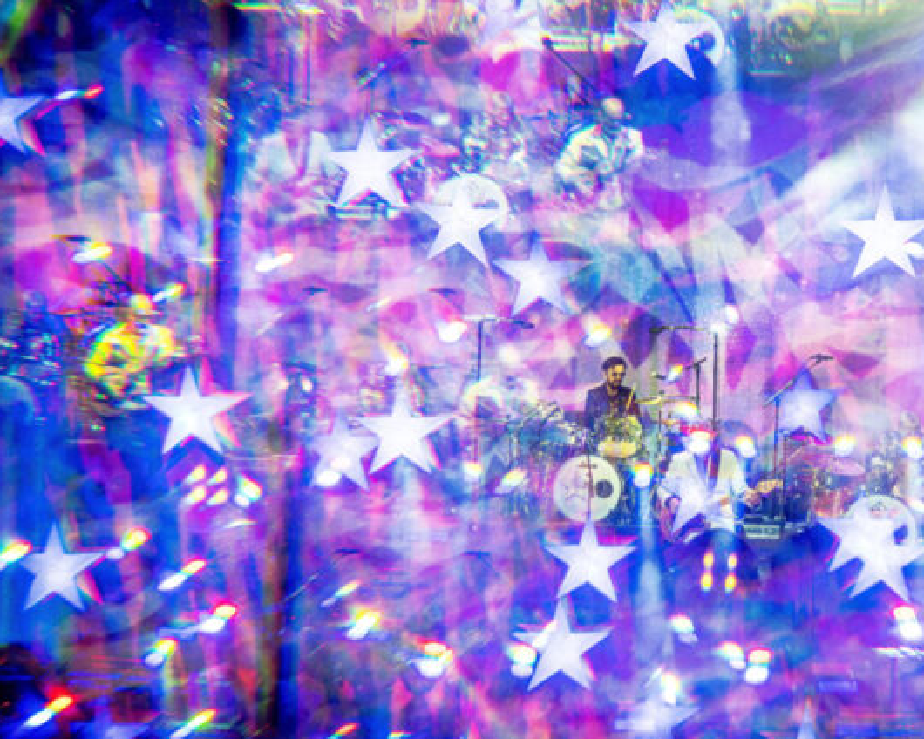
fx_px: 3254
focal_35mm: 119
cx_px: 551
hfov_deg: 16.1
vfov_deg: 13.0
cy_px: 370
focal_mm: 105
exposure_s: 1/40
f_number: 6.7
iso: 2000
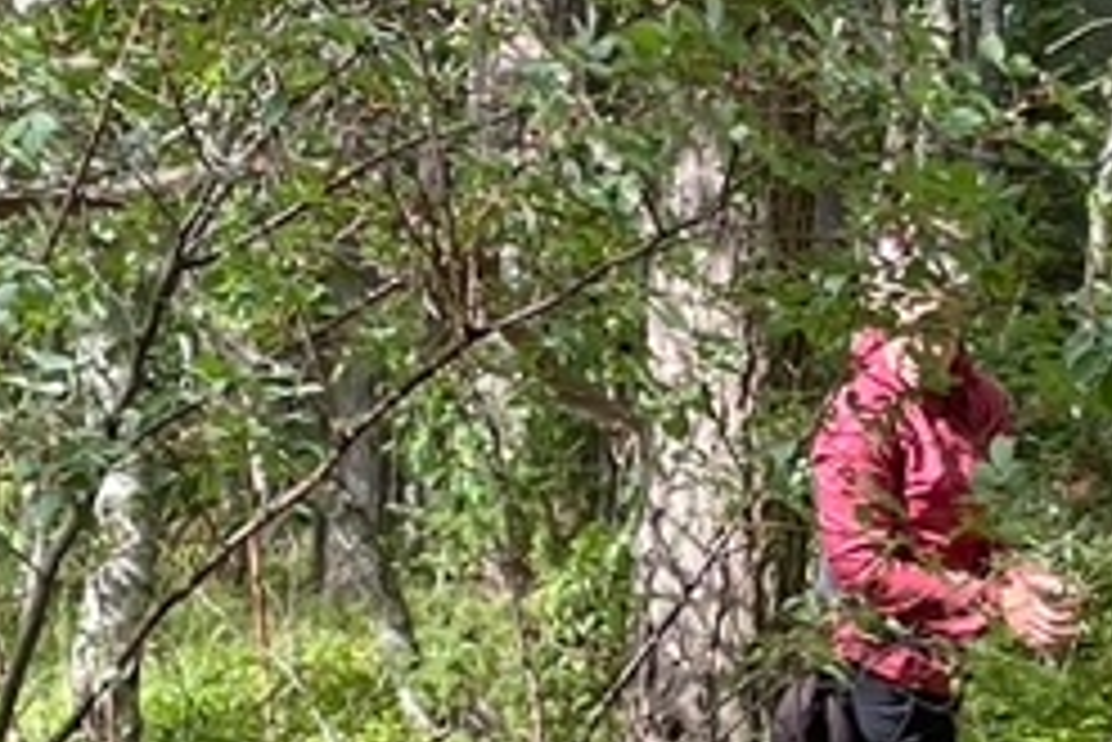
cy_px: 823
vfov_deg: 9.7
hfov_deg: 14.4
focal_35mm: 140
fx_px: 4327
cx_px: 1085
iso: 32
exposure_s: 1/461
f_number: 1.6
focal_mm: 4.2
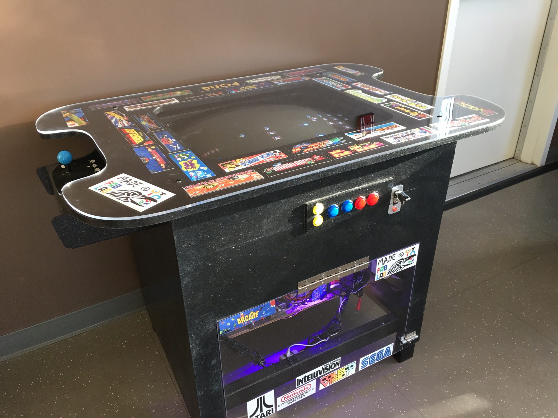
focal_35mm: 29
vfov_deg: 48.2
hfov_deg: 61.7
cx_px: 279
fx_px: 467
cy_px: 209
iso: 40
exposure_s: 1/30
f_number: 2.2
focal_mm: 4.15
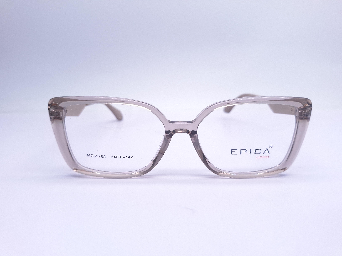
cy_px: 128
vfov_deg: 58.9
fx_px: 227
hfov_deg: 73.9
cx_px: 171
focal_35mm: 23
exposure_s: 1/1500
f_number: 1.8
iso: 250
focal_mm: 5.54
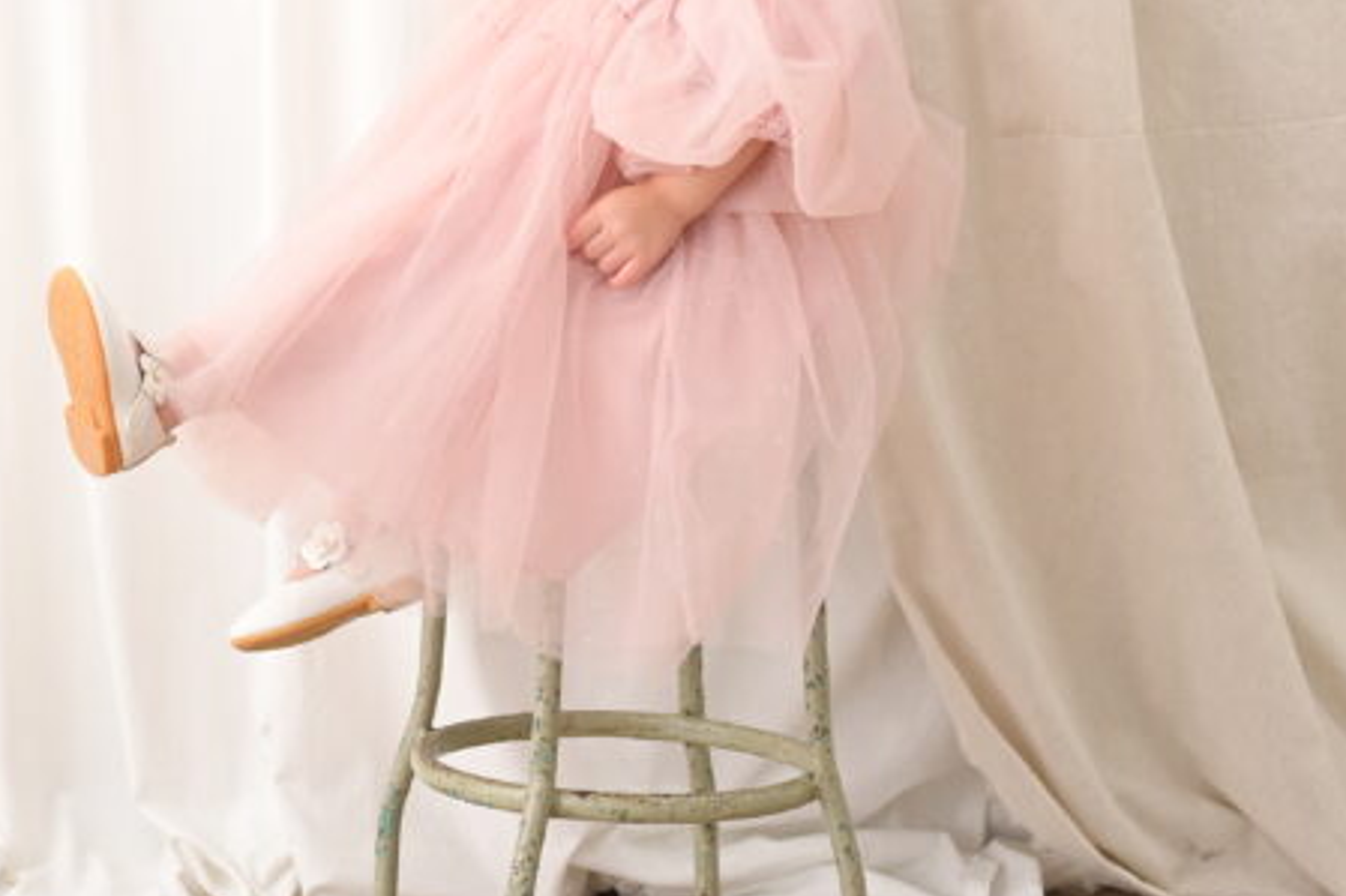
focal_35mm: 114
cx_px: 63
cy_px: 57
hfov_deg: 17.6
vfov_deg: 11.9
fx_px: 4261
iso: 500
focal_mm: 50
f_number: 2.8
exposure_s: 1/200
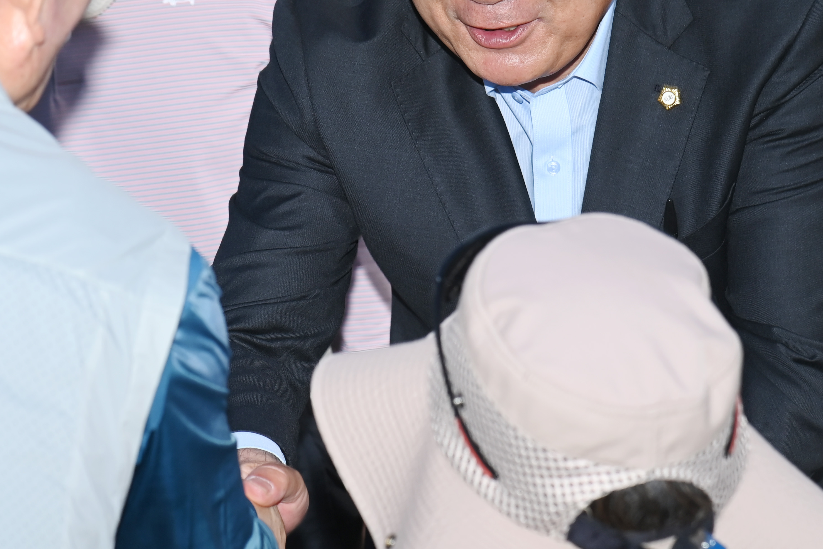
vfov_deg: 6.1
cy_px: 120
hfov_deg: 9.1
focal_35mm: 226
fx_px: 5166
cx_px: 337
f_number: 6.3
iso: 400
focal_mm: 120
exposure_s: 1/250
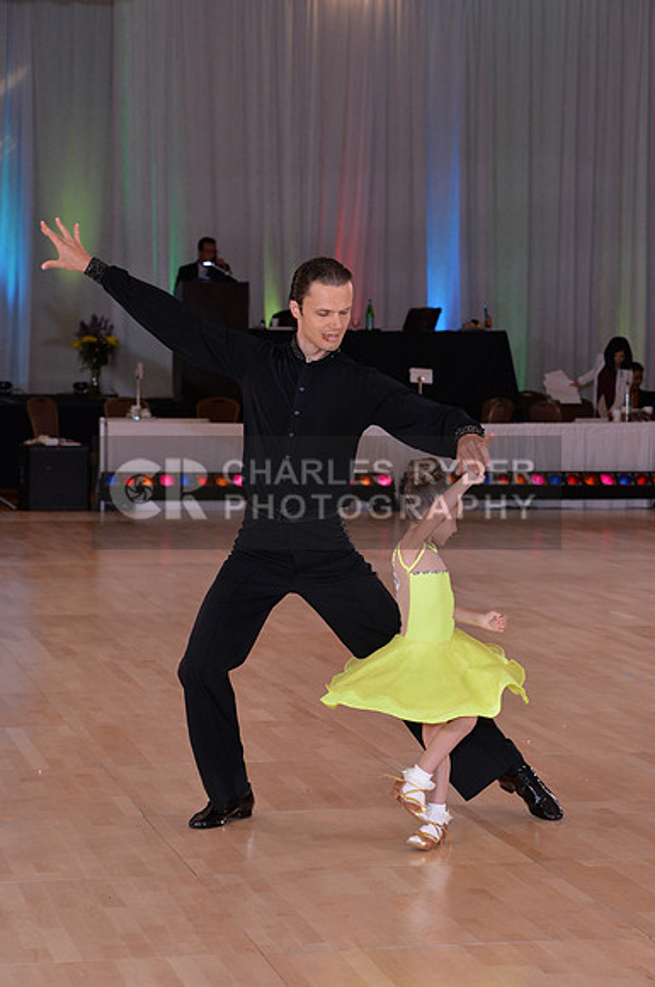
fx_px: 2792
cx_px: 328
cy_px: 494
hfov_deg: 13.4
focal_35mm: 102
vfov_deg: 20.0
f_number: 6.3
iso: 2000
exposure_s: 1/250
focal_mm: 102
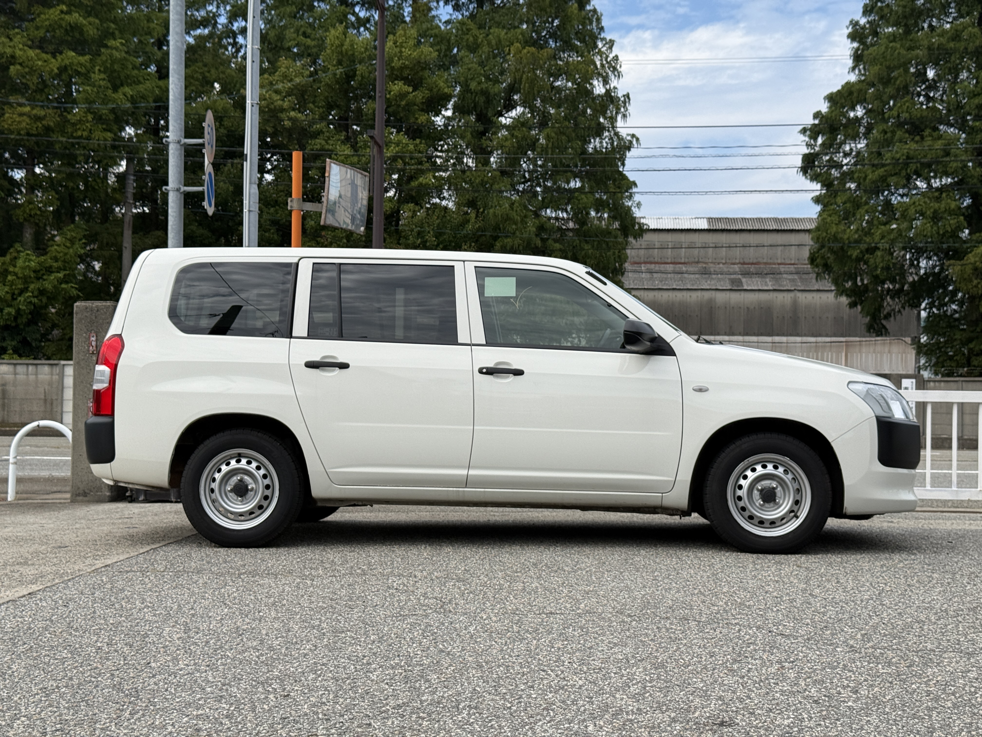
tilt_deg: +1.5
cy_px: 368
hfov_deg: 39.7
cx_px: 491
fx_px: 1362
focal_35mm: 48
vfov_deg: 30.3
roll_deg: -1.1
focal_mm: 6.76
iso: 64
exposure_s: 1/4878
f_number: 1.78
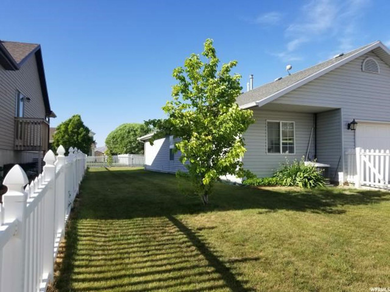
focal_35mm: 26
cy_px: 146
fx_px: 293
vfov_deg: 53.1
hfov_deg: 67.3
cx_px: 195
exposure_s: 1/1768
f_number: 1.7
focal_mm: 4.25
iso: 50
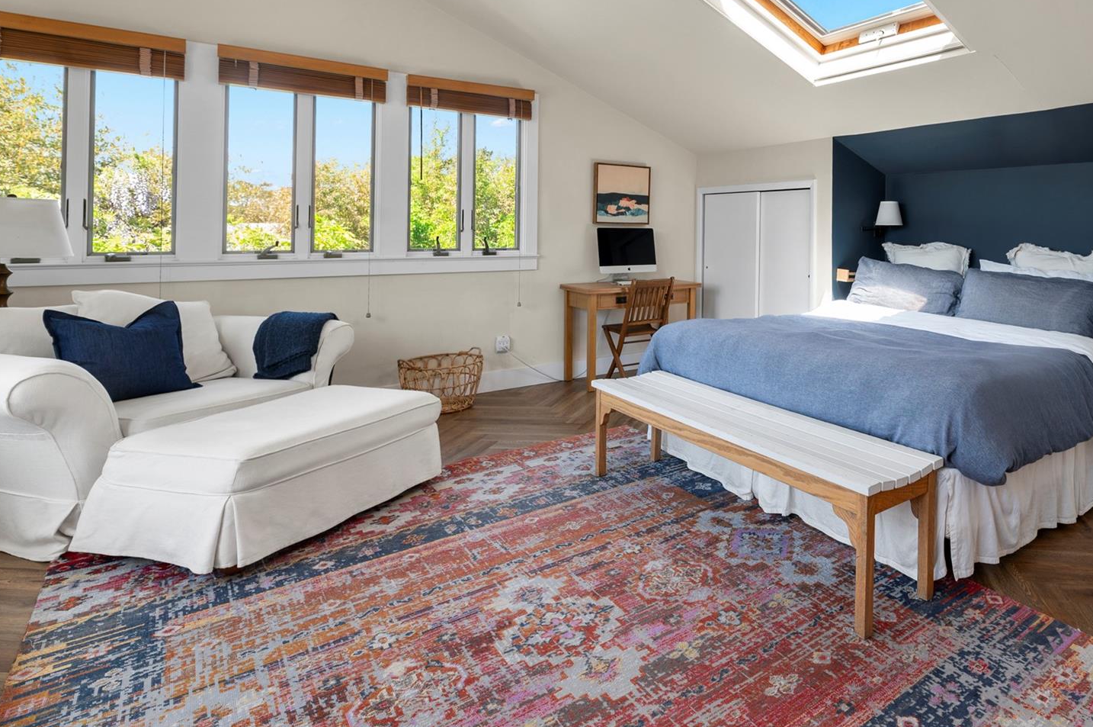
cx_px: 769
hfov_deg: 79.8
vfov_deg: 59.7
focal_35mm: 20
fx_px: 607
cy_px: 216
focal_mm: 14
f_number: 7.1
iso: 320
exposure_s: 1/13
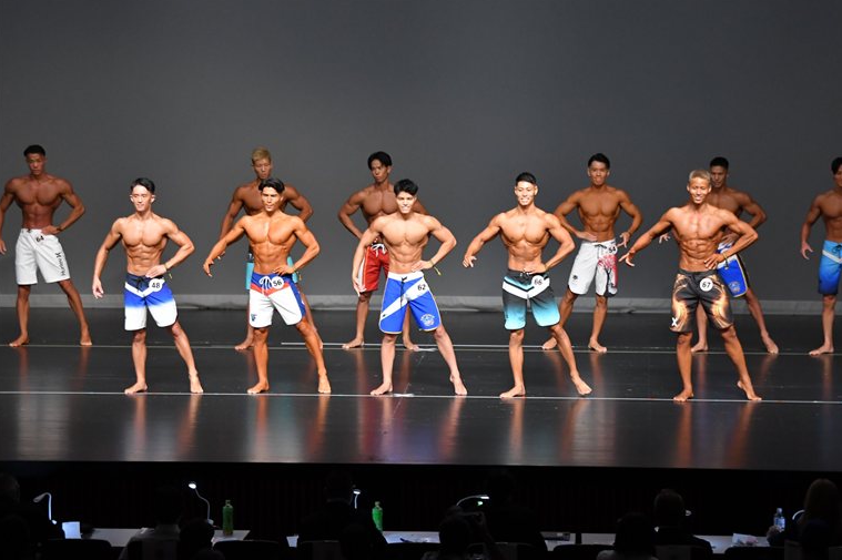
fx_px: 3296
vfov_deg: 9.7
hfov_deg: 14.6
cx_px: 424
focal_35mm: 141
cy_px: 278
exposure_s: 1/400
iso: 3200
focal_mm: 92
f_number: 5.6
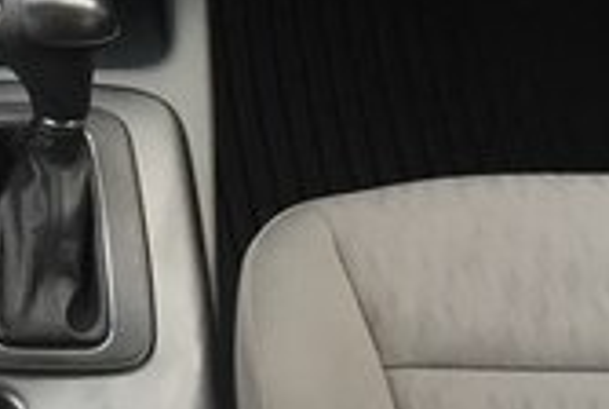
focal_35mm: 119
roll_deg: -3.0
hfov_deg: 16.5
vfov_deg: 10.8
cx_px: -95
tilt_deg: -21.7
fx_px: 2017
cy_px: -352
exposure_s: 1/33
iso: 32
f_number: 2.2
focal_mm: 4.15
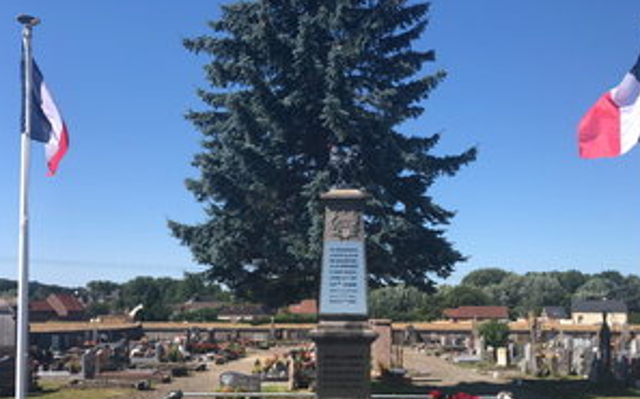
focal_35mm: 40
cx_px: 338
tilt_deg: +2.9
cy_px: 285
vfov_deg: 31.5
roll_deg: -0.6
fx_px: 697
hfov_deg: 49.3
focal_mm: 3.99
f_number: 1.8
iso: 20
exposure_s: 1/1230
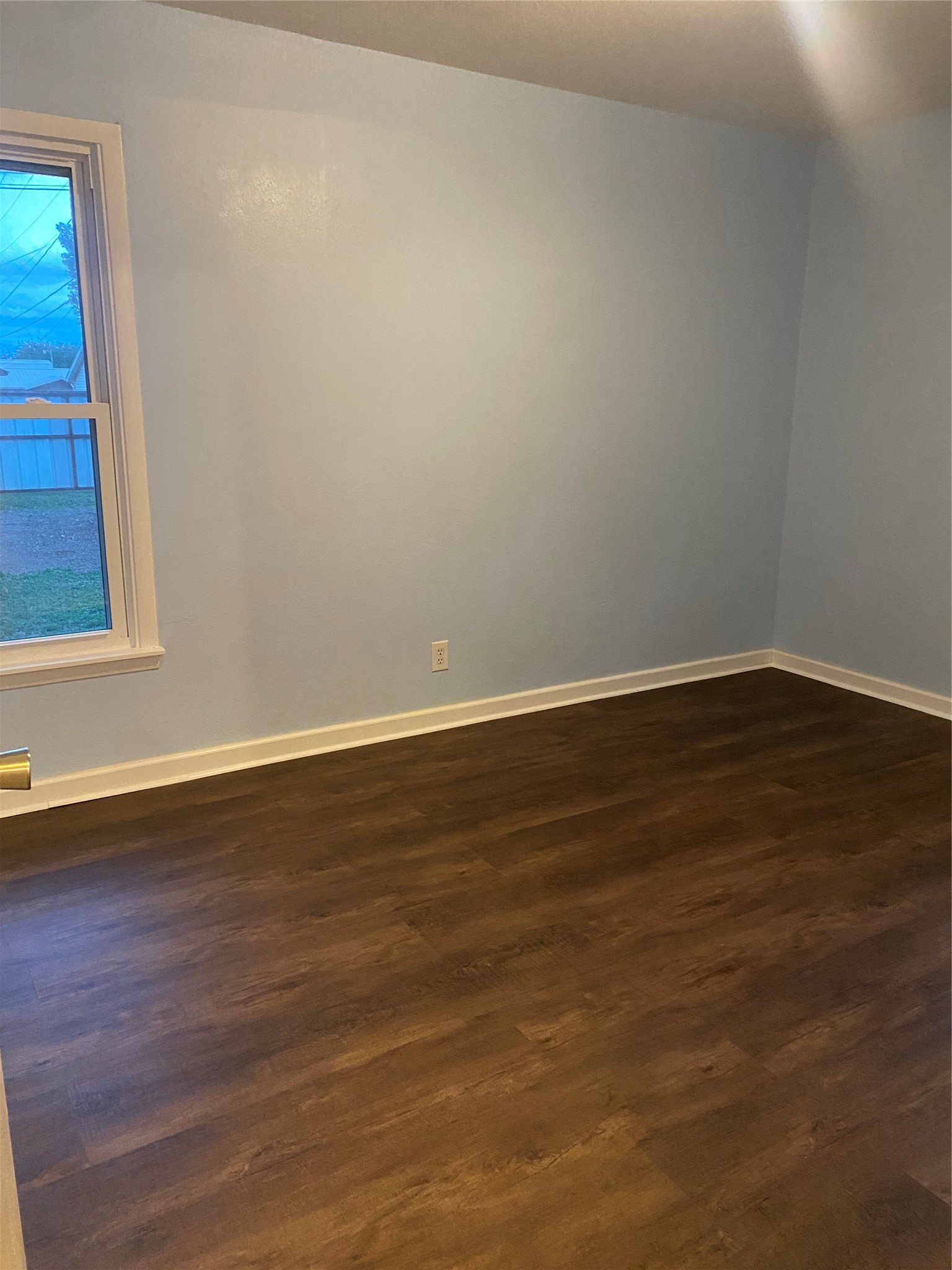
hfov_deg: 53.1
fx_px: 953
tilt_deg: -12.9
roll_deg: -0.7
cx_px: 476
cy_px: 635
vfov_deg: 67.3
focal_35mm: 26
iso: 640
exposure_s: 1/40
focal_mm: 4.25
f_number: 1.8
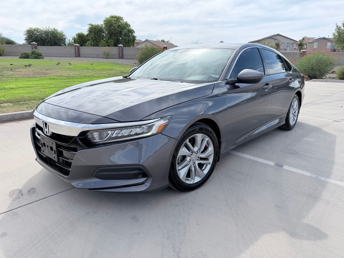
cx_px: 172
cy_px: 129
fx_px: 239
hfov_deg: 71.6
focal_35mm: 24
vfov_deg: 56.8
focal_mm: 6.76
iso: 100
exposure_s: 1/2801
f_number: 1.78
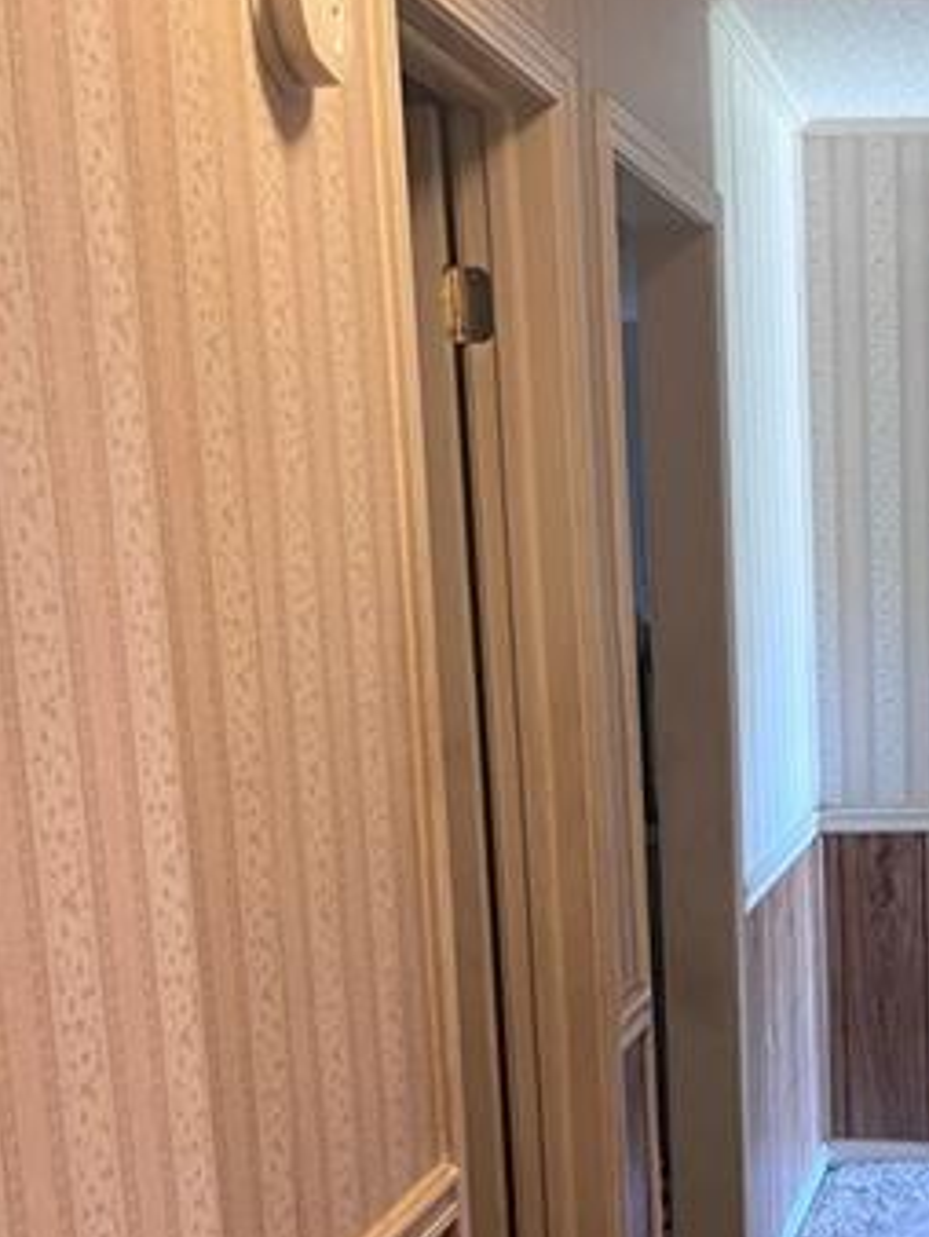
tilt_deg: -8.5
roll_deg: -0.1
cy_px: 966
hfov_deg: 23.2
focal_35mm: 59
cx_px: 1046
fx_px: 2109
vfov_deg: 31.9
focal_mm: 5.1
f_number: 1.6
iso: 400
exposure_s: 1/60
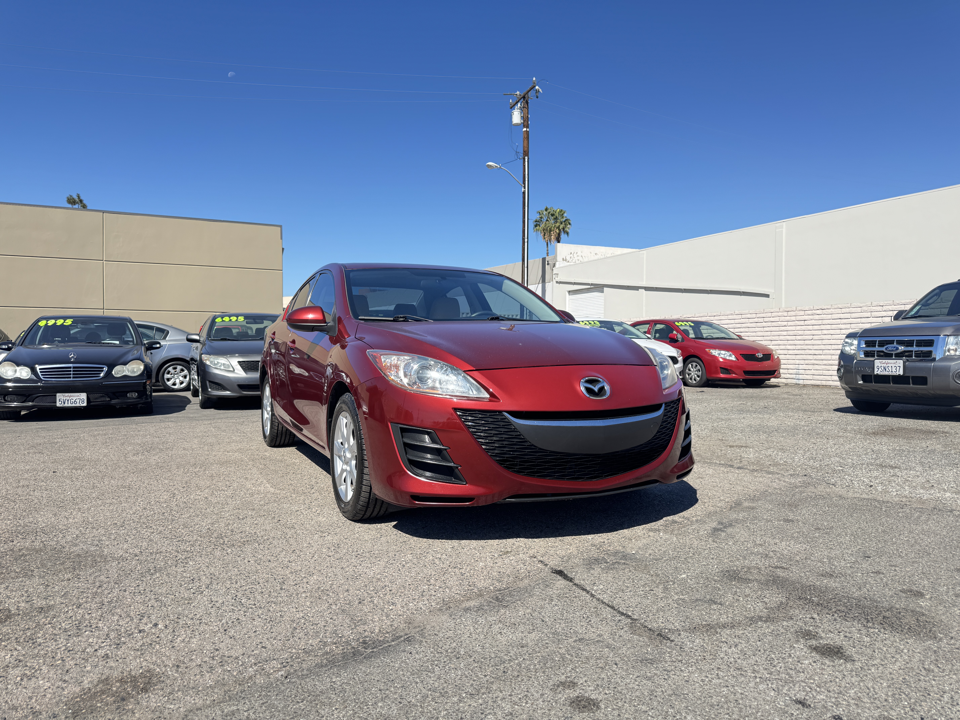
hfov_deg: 71.6
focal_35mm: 24
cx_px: 480
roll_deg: -0.7
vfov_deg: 56.8
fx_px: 666
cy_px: 360
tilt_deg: +0.0
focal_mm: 6.76
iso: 80
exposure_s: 1/1678
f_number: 1.78
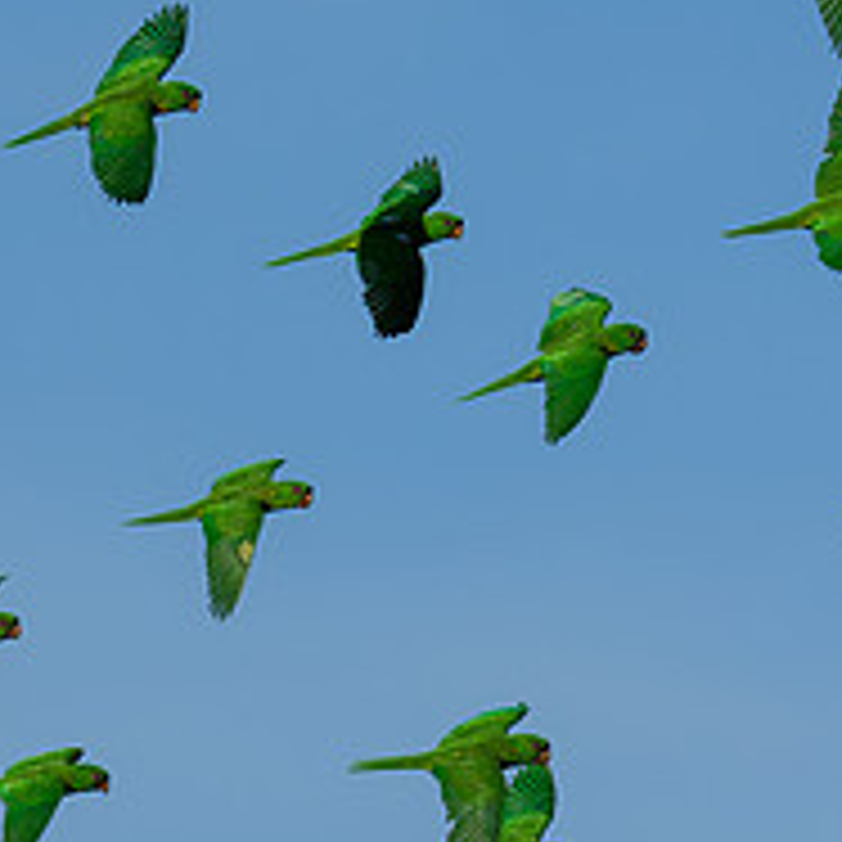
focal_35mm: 1976
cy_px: 601
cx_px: 9
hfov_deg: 0.9
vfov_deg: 0.9
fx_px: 54378
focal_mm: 500
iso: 400
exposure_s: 1/2500
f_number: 8
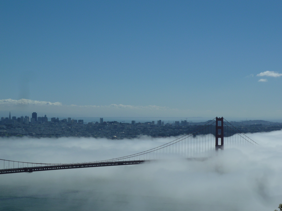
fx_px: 635
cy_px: 106
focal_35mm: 78
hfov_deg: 25.0
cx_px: 141
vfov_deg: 18.9
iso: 80
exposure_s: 1/800
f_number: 6.3
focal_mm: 12.8
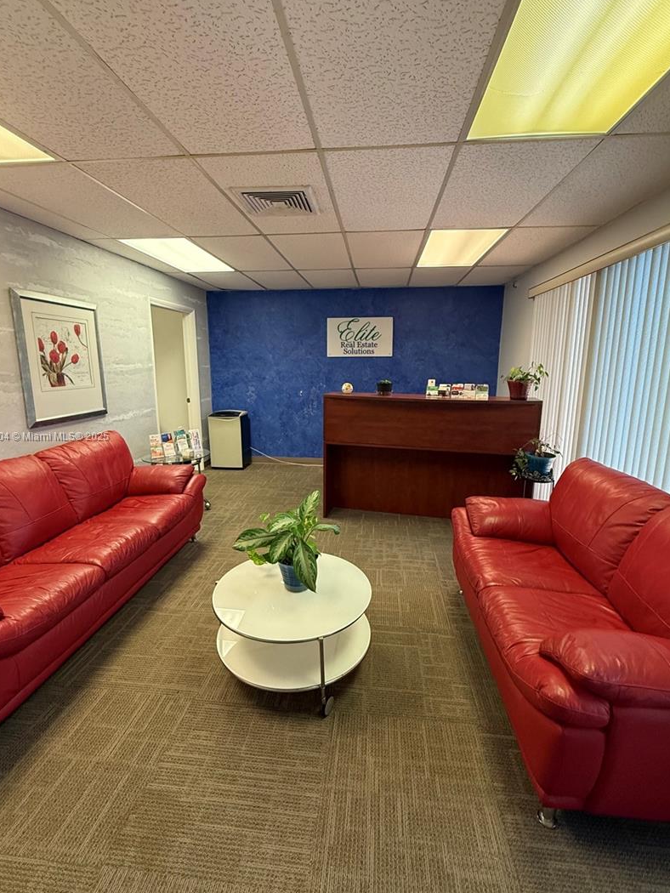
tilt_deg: -8.0
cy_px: 437
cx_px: 336
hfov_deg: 78.1
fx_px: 413
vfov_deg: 94.5
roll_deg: +0.5
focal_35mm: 16
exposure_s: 1/120
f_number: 2.2
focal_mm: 2.22
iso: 320
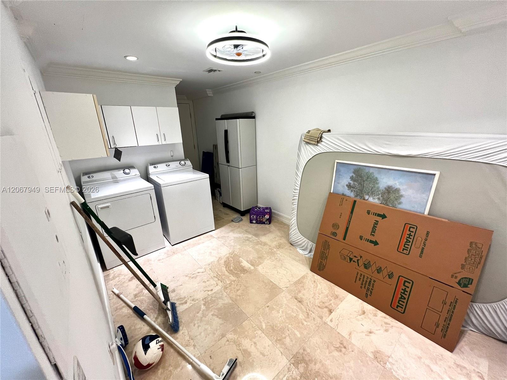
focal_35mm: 13
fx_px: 190
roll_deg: +1.4
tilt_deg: -18.1
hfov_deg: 106.2
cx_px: 254
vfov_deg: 89.9
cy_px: 190
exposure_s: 1/60
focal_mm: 1.57
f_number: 1.8
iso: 160
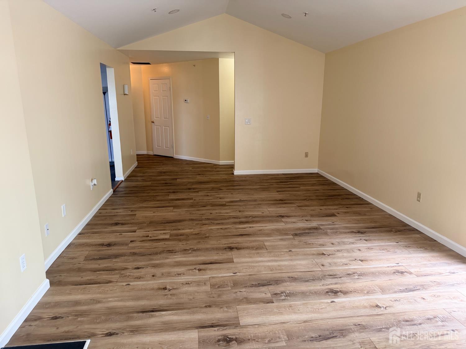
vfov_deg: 56.8
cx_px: 233
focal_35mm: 24
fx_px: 323
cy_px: 174
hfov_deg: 71.6
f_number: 1.78
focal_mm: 6.76
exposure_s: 1/121
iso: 160
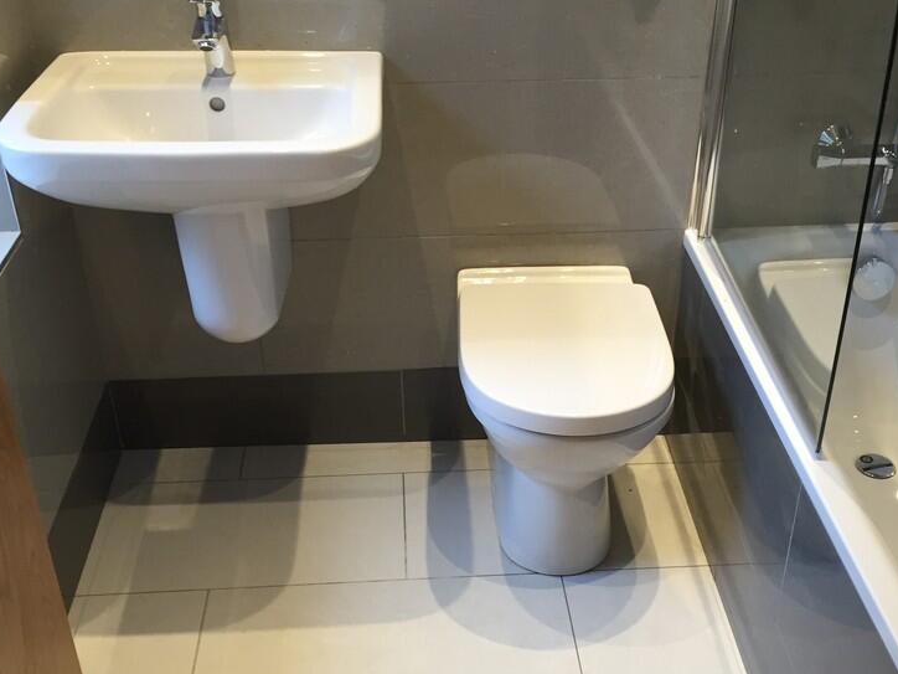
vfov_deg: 35.1
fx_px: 1064
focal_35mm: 41
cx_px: 496
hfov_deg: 45.7
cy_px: 387
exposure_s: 1/33
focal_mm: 4.15
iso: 50
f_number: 2.2
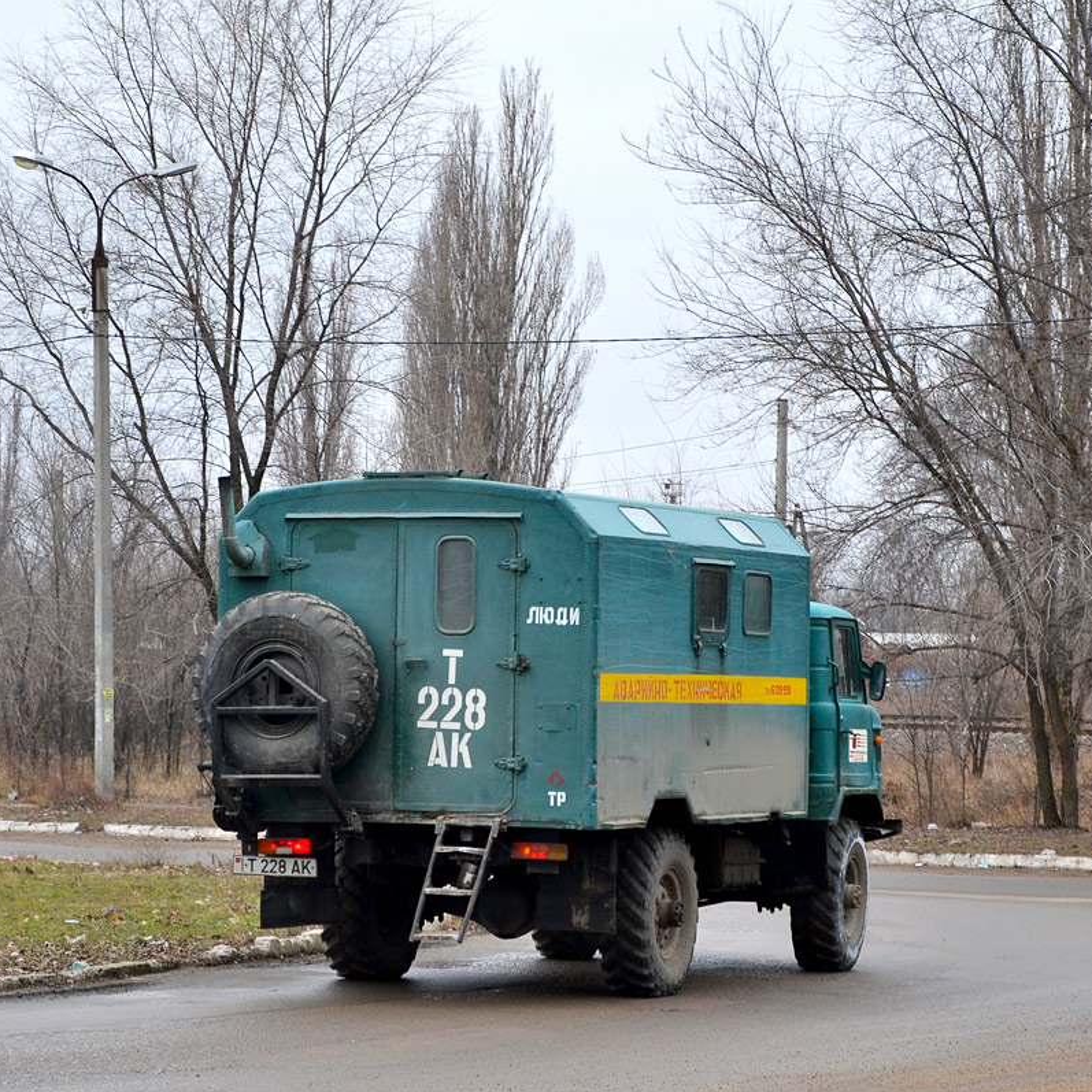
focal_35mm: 96
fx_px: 3426
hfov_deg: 18.1
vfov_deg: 18.1
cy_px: 547
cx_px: 554
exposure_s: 1/200
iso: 250
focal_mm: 50
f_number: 5
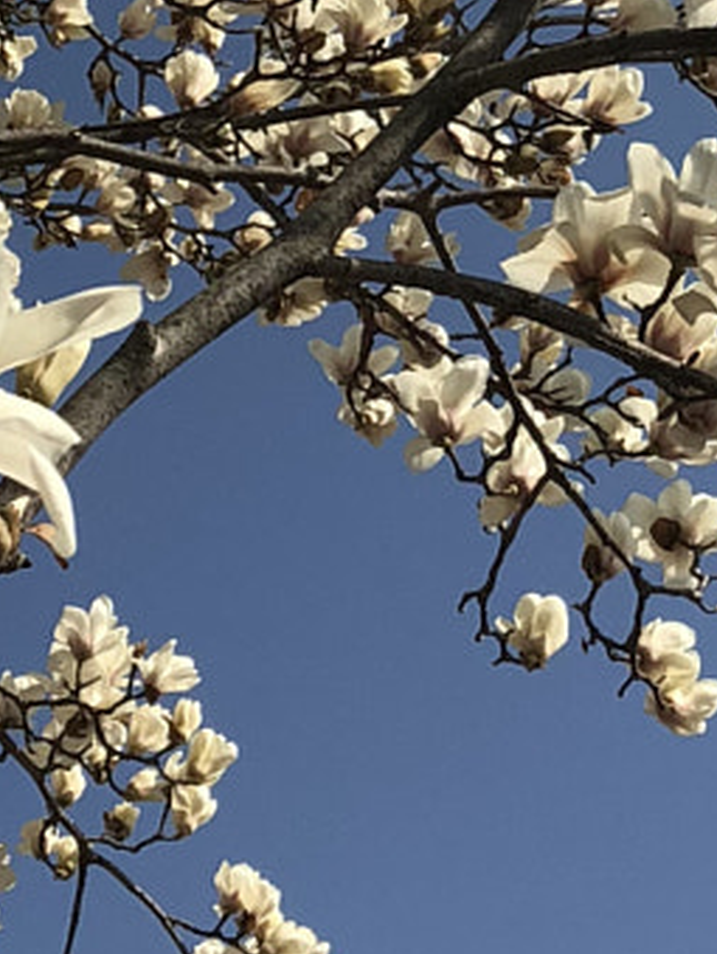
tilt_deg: +48.4
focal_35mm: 132
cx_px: 621
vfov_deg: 14.5
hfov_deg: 11.2
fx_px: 3639
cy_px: -155
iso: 25
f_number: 1.8
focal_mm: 4
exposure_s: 1/3003
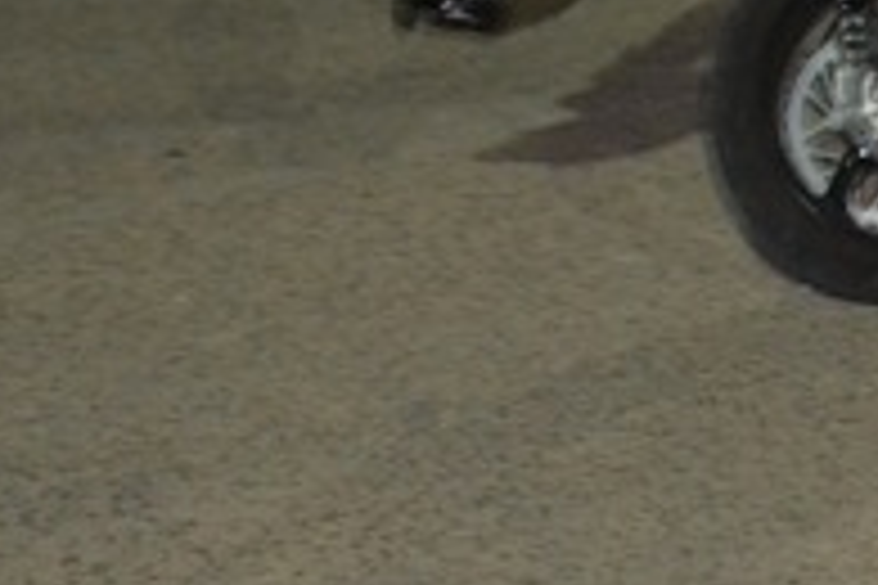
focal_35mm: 148
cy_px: -344
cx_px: 986
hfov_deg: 13.6
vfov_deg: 9.0
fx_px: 3609
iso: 3200
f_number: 4.5
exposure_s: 1/60
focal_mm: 30
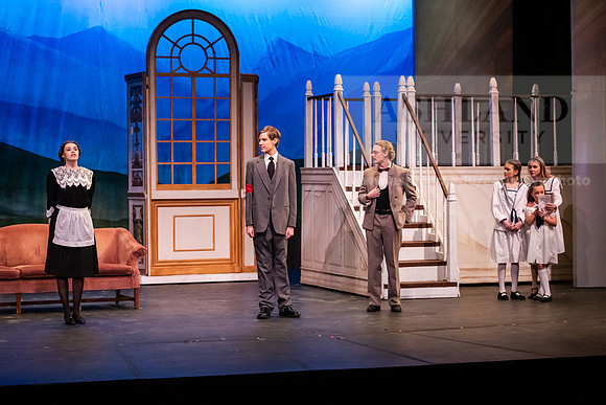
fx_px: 1448
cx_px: 303
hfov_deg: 23.6
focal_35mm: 86
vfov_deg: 15.9
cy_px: 202
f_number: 3.2
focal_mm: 86
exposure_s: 1/250
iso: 4000
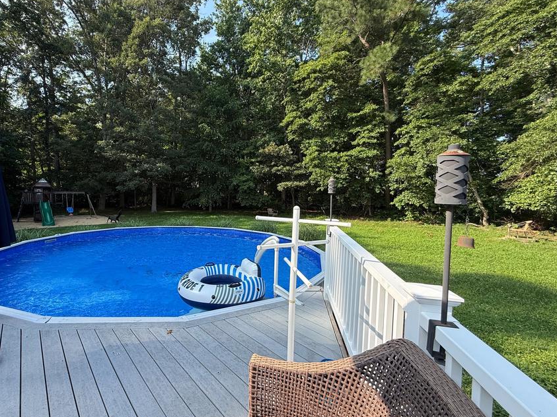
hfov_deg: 89.8
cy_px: 204
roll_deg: -0.1
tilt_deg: -2.5
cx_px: 221
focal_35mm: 17
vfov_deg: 74.7
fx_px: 274
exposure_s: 1/613
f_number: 2.2
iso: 64
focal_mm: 2.22
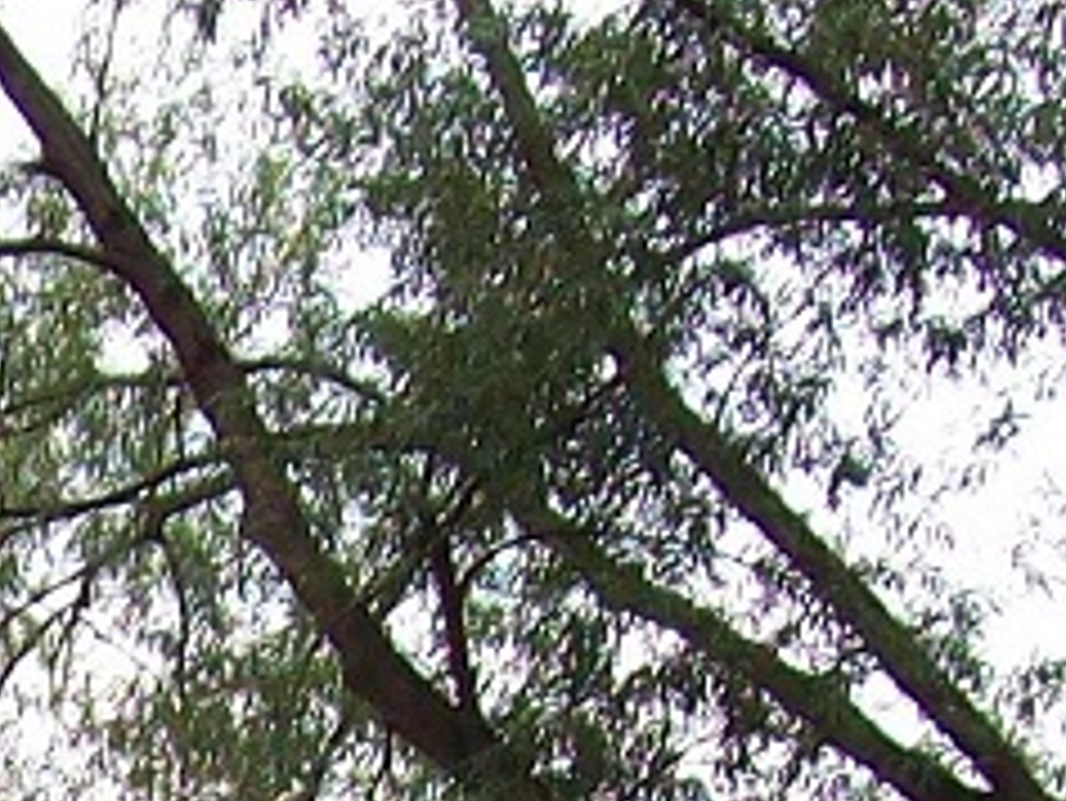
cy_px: 1922
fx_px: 5608
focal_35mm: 182
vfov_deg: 7.6
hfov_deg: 10.3
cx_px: -783
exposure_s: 1/324
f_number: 2.7
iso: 80
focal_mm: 6
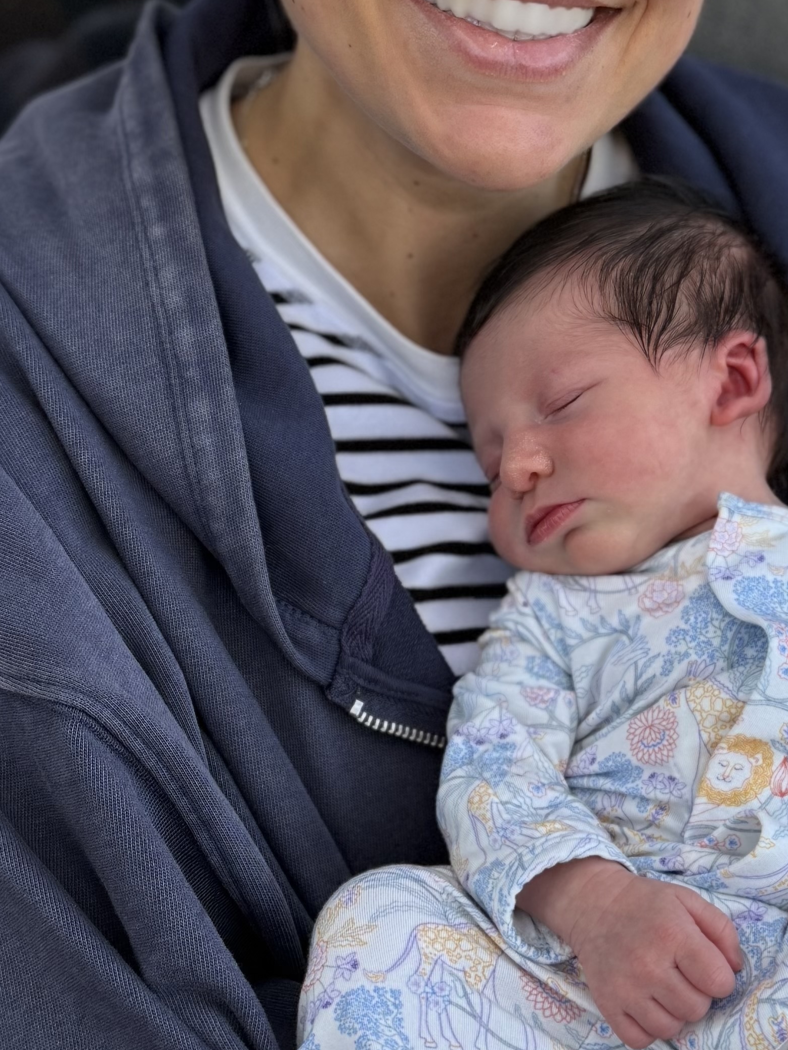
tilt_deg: -18.9
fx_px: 2003
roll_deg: -0.5
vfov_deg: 29.4
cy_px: 469
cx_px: 532
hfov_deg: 22.2
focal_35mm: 66
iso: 100
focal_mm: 6.76
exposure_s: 1/317
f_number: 1.78
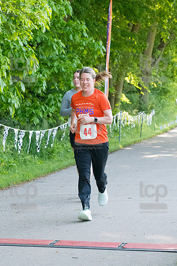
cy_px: 133
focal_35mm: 135
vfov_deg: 15.2
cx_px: 88
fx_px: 998
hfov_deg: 10.1
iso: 4000
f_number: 5.6
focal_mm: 90
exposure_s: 1/1600
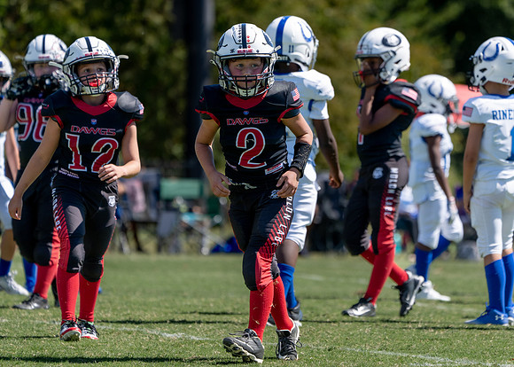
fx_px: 5482
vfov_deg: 3.8
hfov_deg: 5.4
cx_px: 328
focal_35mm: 376
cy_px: 187
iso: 320
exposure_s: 1/1250
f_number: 5.6
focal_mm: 297
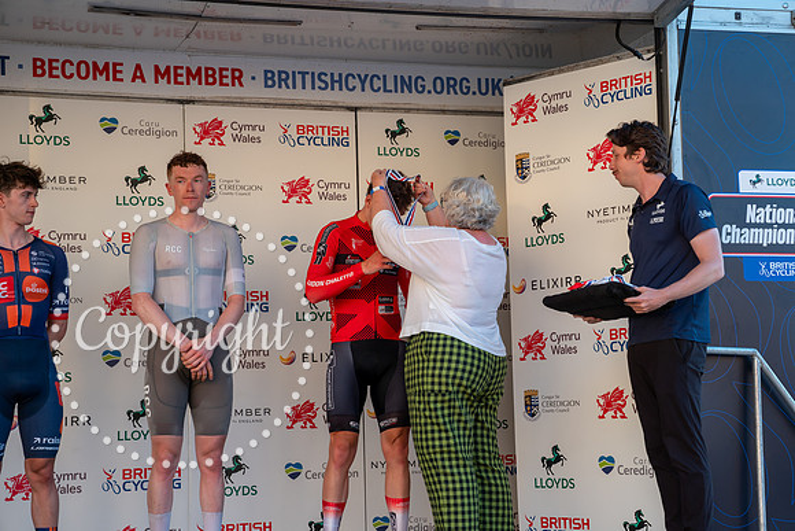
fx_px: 1546
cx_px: 398
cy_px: 266
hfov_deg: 28.8
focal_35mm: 70
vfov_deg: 19.5
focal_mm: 70
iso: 160
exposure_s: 1/160
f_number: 4
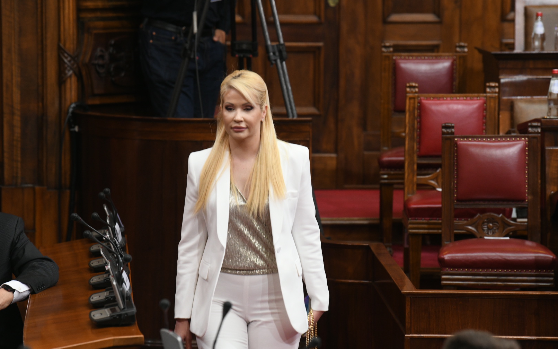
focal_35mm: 205
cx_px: 280
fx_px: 3118
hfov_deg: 10.2
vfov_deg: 6.4
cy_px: 185
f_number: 5
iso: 2500
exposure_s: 1/160
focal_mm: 200
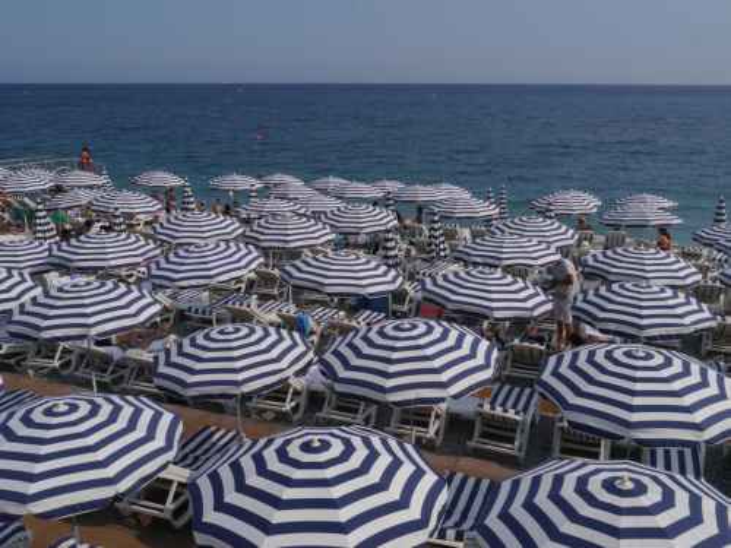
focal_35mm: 34
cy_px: 274
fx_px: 718
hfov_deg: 54.0
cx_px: 366
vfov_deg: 41.8
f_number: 22
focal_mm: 17
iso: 160
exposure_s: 1/125
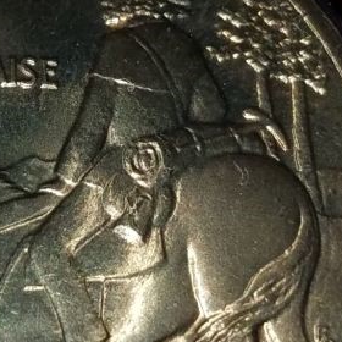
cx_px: -2
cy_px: 191
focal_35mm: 82
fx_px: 917
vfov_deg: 21.1
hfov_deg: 20.4
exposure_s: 1/1116
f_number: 1.7
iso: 50
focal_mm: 4.2
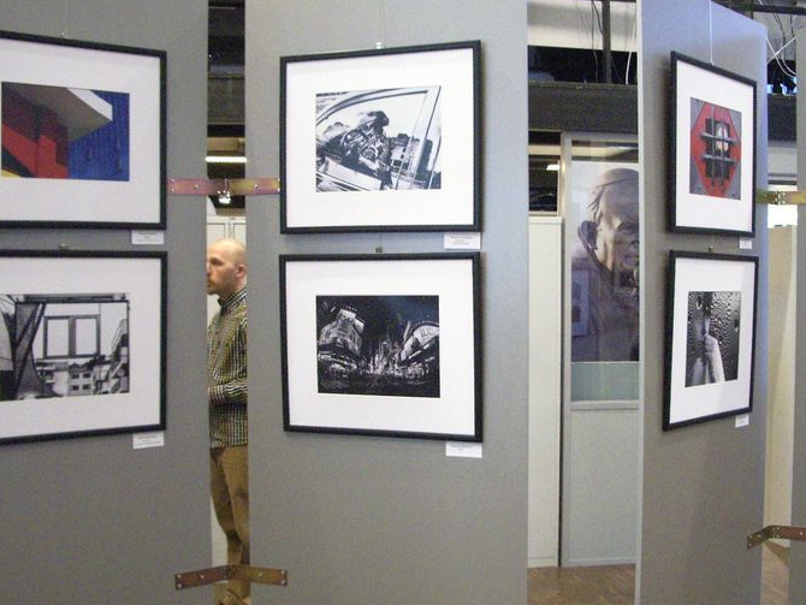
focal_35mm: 47
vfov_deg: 30.9
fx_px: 1095
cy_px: 311
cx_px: 428
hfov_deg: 40.4
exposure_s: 1/25
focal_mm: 5.8
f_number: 2.6
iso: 320
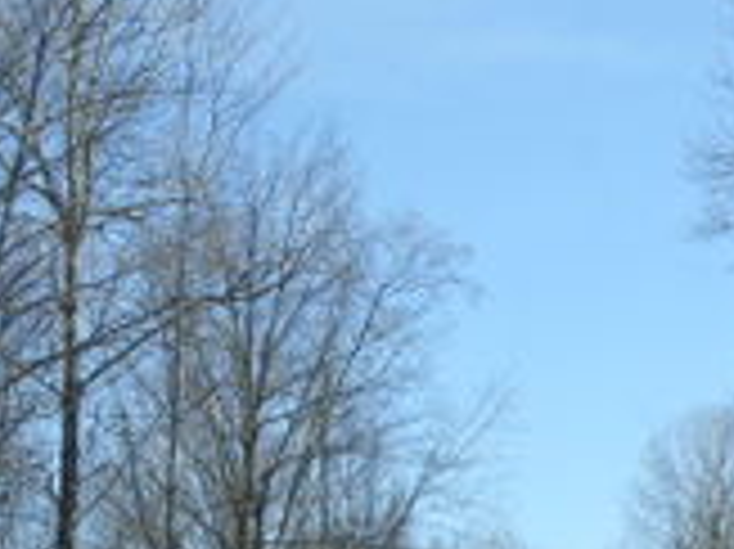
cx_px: 495
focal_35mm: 112
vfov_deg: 12.9
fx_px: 2373
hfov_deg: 17.5
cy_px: 621
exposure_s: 1/323
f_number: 4.9
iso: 50
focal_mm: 6.3
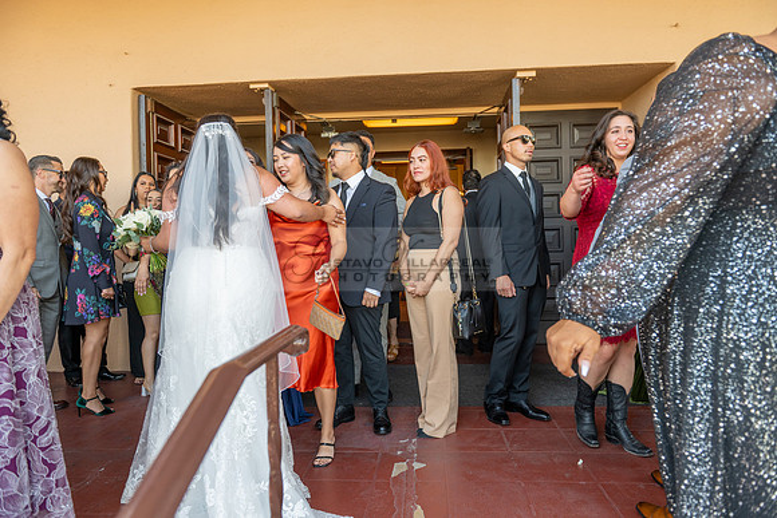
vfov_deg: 53.2
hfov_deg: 73.7
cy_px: 259
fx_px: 518
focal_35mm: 24
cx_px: 388
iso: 250
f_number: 4
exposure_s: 1/200
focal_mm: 24
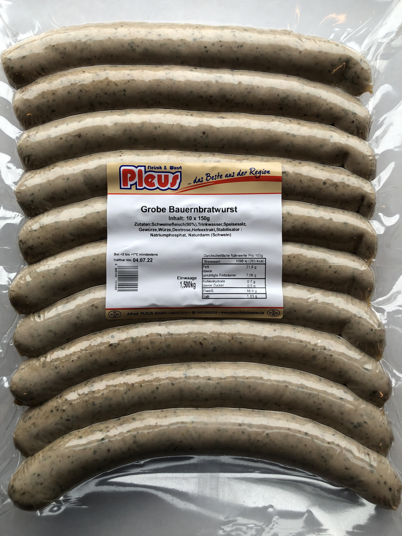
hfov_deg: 49.7
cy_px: 268
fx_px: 434
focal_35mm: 28
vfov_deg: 63.4
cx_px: 201
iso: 20
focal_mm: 3.99
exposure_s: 1/137
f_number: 1.8
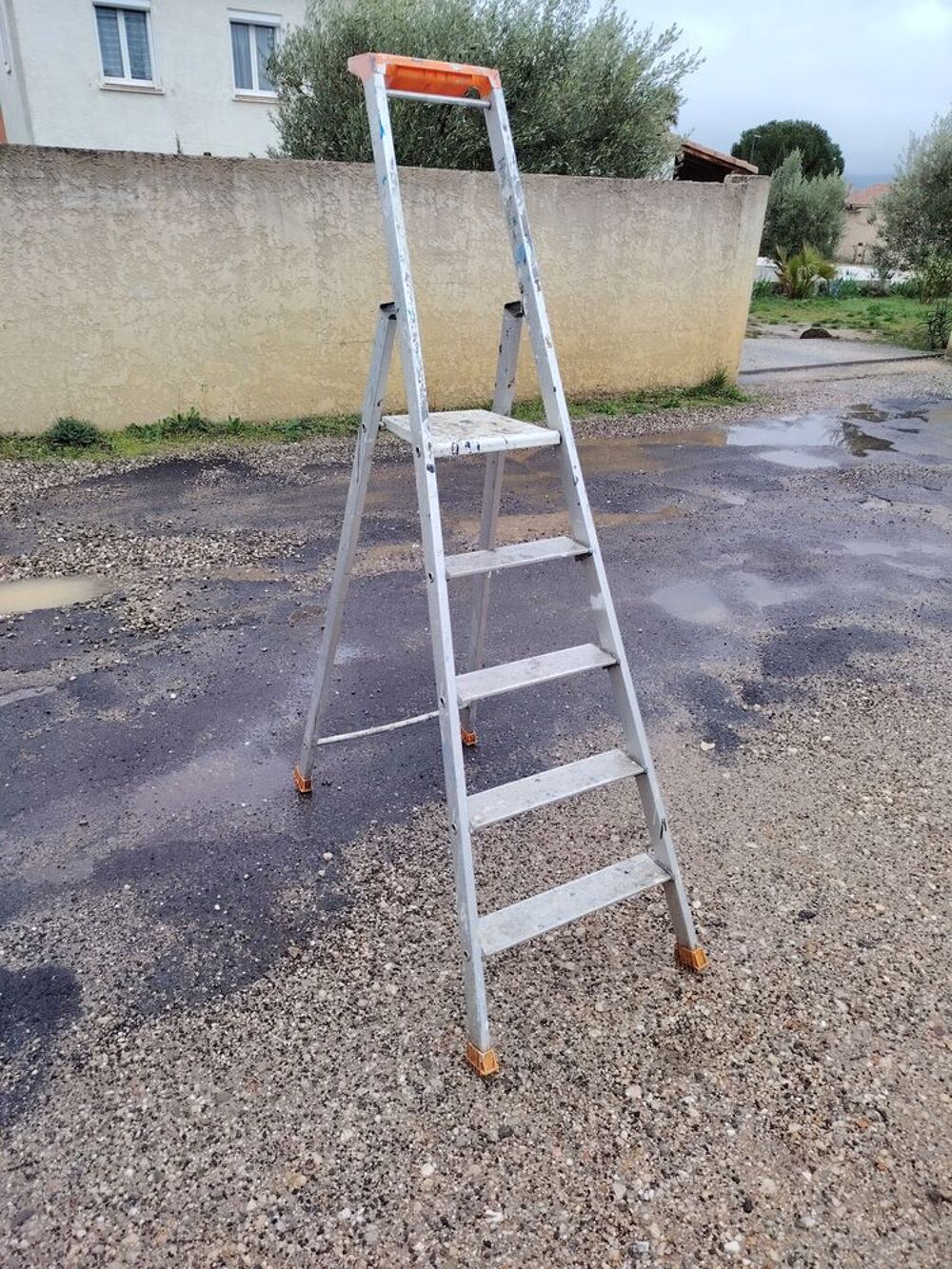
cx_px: 476
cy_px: 634
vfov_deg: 71.6
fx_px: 880
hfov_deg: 56.8
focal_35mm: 24
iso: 104
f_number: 1.75
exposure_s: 1/100
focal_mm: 5.25
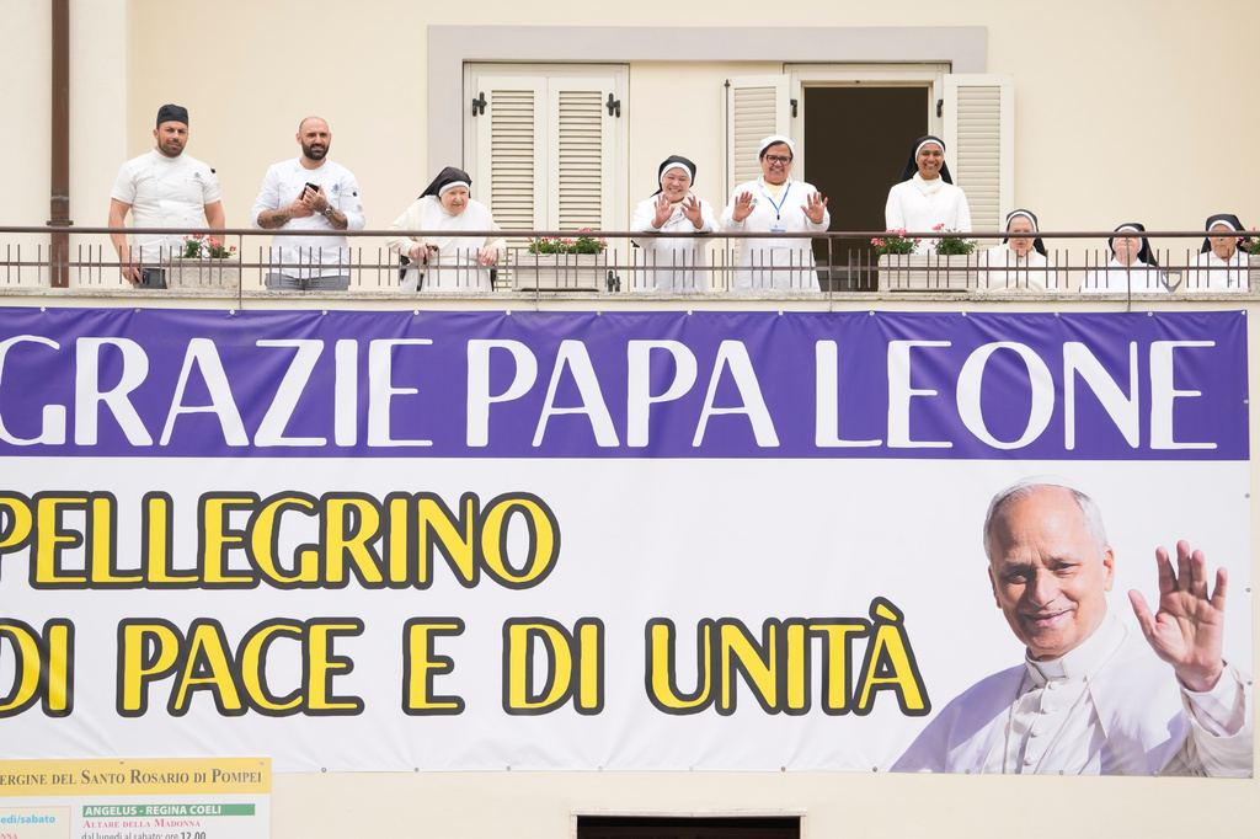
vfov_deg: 6.9
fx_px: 6997
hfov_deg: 10.3
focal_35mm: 200
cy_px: 420
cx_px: 630
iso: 320
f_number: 6.3
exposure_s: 1/320
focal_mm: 200
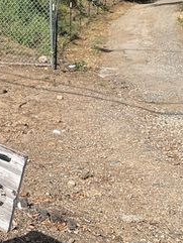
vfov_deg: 27.0
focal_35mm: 72
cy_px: 127
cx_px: -49
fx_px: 507
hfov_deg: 19.1
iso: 50
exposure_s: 1/5319
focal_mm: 5.7
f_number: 1.5
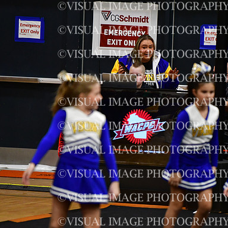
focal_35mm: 385
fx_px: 2869
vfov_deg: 4.6
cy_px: 114
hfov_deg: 4.6
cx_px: 144
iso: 4000
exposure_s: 1/800
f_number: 2.8
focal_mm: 200
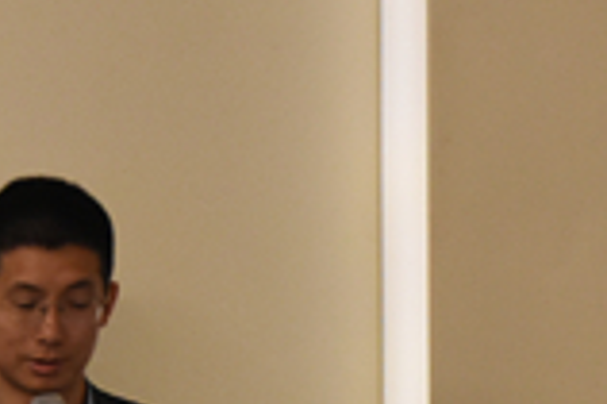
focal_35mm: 342
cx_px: -791
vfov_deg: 4.0
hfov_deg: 5.8
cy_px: 718
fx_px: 5753
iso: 1400
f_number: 5
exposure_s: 1/80
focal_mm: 45
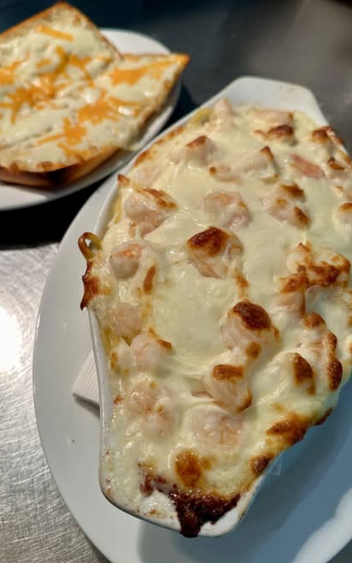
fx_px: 430
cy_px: 279
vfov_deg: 66.5
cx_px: 140
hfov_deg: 44.3
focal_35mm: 28
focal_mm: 6.86
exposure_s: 1/127
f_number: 1.78
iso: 64
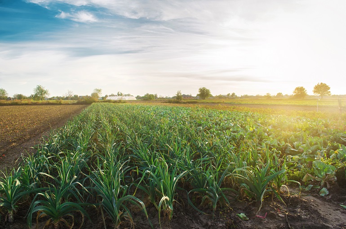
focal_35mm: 27
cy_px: 114
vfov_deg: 47.7
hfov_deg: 67.5
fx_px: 259
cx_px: 173
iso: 100
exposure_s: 1/100
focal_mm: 18
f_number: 6.3
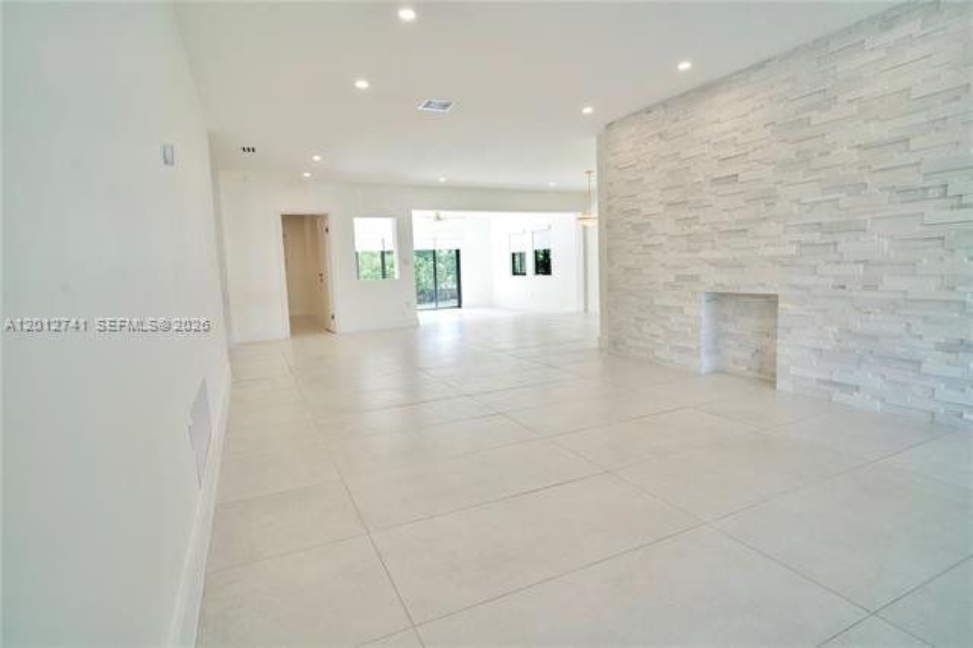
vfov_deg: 67.3
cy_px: 324
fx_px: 486
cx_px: 486
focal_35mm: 18
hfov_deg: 90.0
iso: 800
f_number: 5.6
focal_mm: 18
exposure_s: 1/160
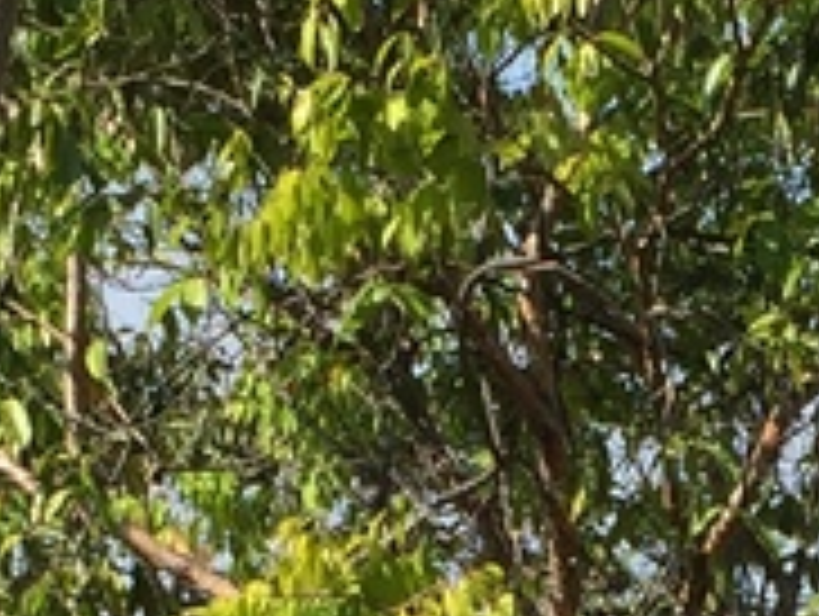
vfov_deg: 7.6
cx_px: 819
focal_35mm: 191
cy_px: 1048
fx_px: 4525
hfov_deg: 10.3
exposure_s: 1/1236
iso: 32
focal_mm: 4.15
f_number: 2.2
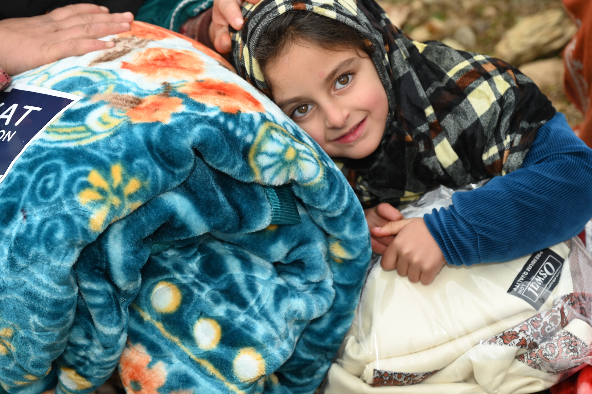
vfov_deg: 15.5
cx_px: 296
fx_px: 1446
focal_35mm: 88
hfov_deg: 23.1
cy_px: 197
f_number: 5.6
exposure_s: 1/125
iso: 110
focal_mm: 88
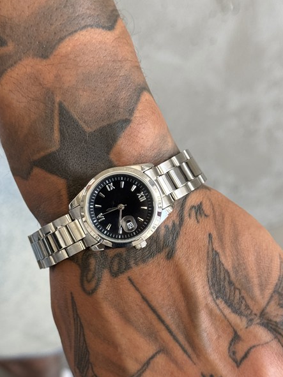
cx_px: 130
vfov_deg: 29.8
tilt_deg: -58.3
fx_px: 709
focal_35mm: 65
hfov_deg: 22.6
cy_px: 209
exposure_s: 1/180
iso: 100
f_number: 1.78
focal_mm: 6.76
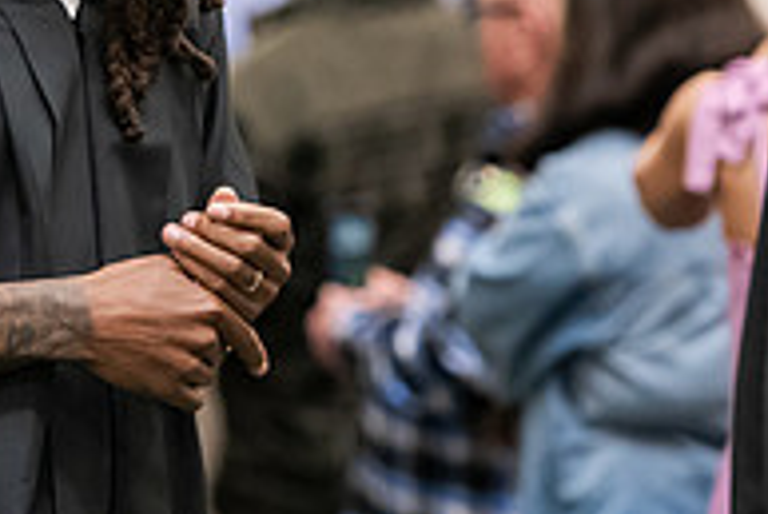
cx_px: 44
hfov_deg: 4.9
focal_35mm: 420
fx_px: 8966
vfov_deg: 3.3
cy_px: -58
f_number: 3.2
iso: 2500
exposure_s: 1/200
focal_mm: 140
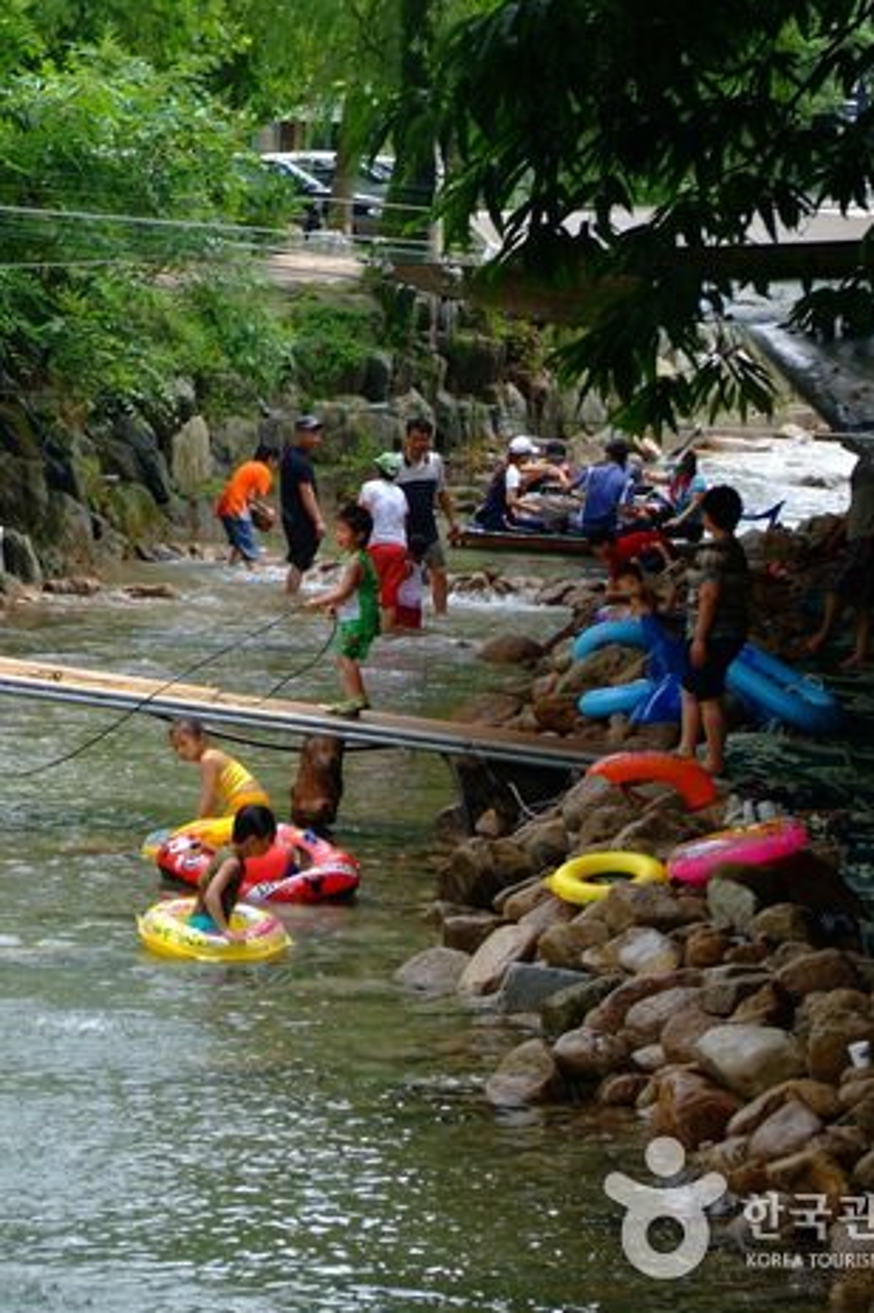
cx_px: 81
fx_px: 5940
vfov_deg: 12.6
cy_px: 656
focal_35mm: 163
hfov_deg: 8.4
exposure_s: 1/125
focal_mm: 72
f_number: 5.6
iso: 400
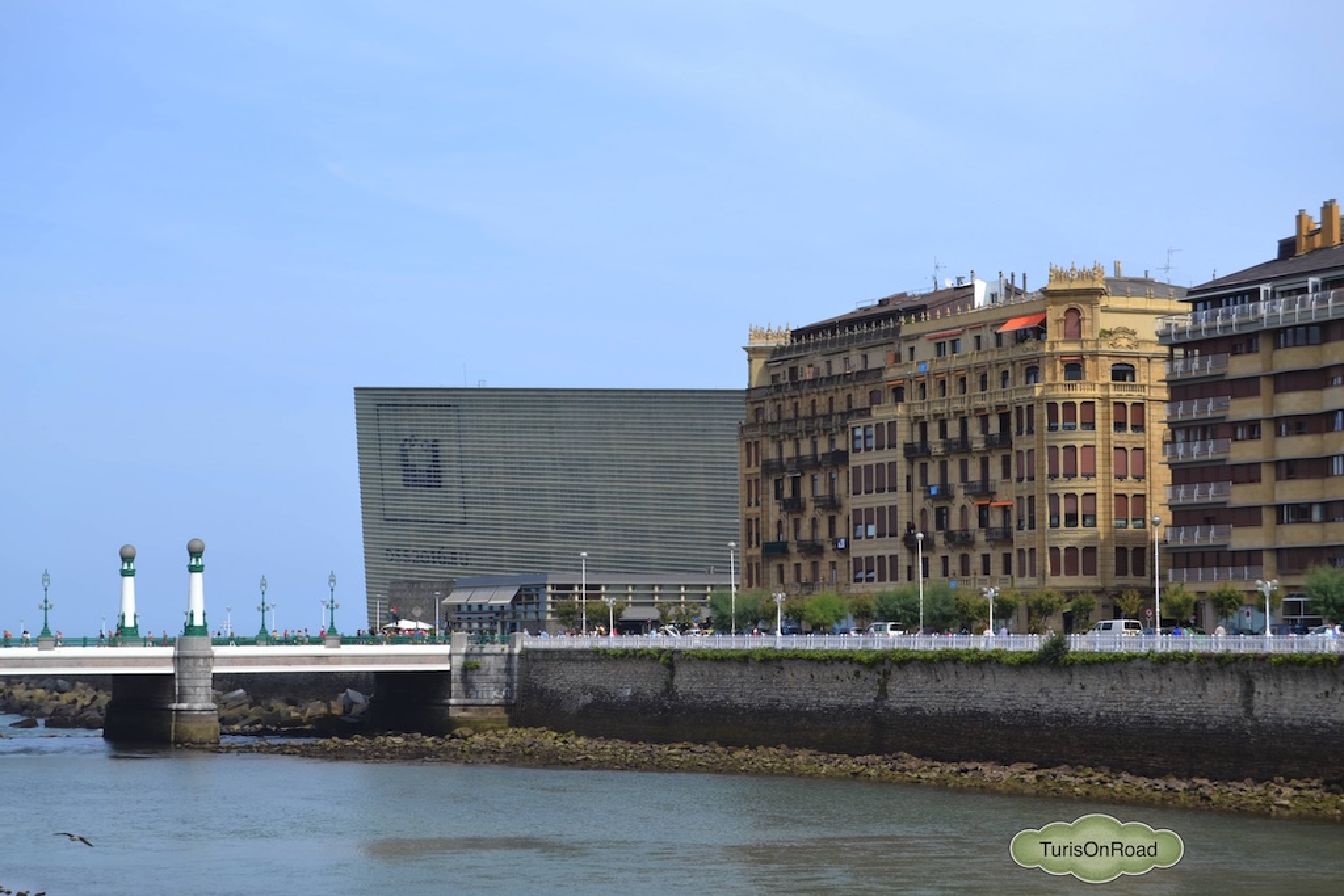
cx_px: 672
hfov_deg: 24.6
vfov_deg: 16.6
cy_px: 448
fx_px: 3080
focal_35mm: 82
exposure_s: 1/250
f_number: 8
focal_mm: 55
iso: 100
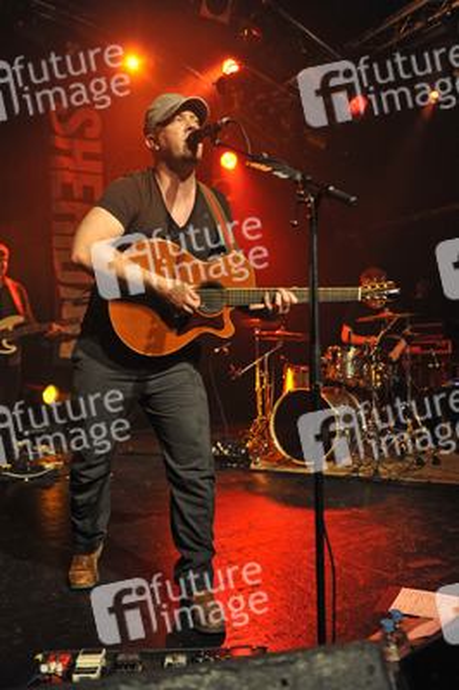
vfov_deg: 55.8
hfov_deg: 38.8
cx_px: 230
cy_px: 345
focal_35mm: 34
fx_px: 651
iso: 1600
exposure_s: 1/125
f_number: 2.8
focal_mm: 34
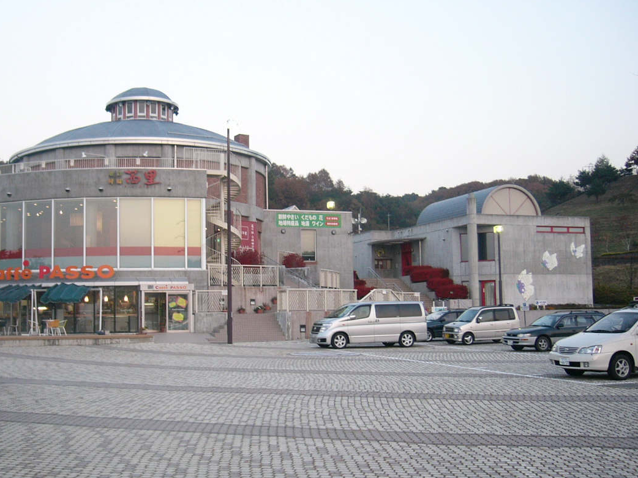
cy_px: 257
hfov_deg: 43.7
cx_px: 257
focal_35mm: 43
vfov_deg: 33.6
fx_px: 792
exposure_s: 1/40
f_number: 2.8
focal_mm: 5.8
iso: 100
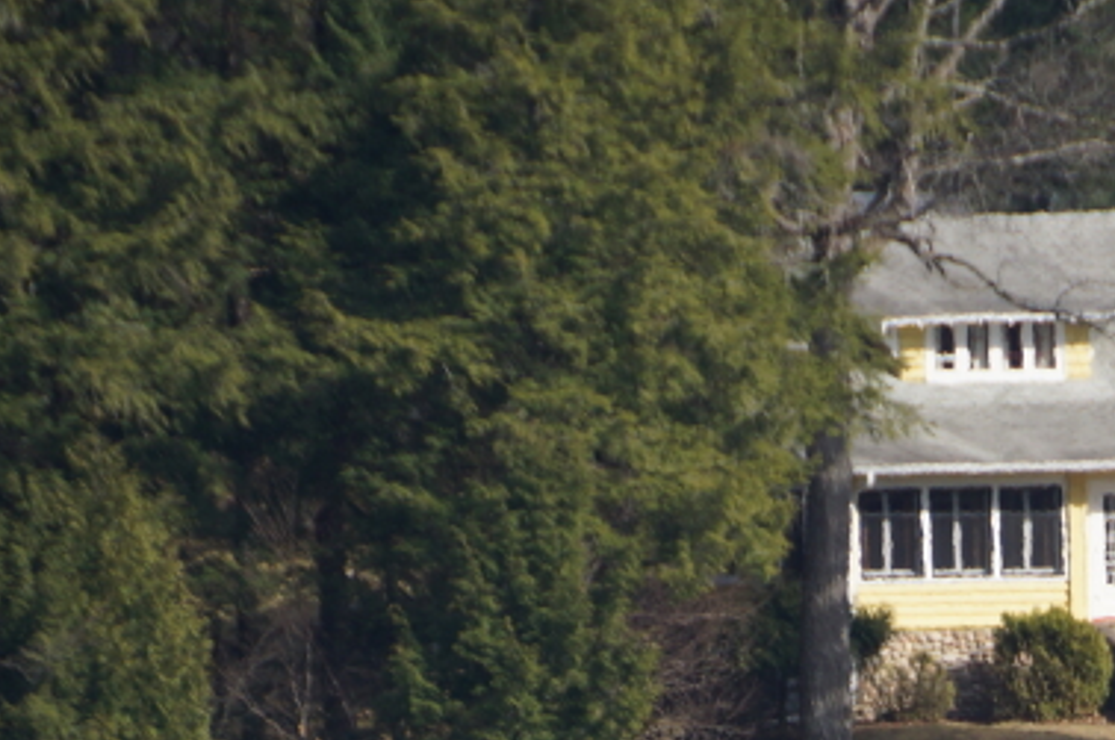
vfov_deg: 1.7
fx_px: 24777
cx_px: 1147
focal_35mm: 801
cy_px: 1088
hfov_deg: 2.6
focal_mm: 180
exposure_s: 1/320
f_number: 6.3
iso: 100
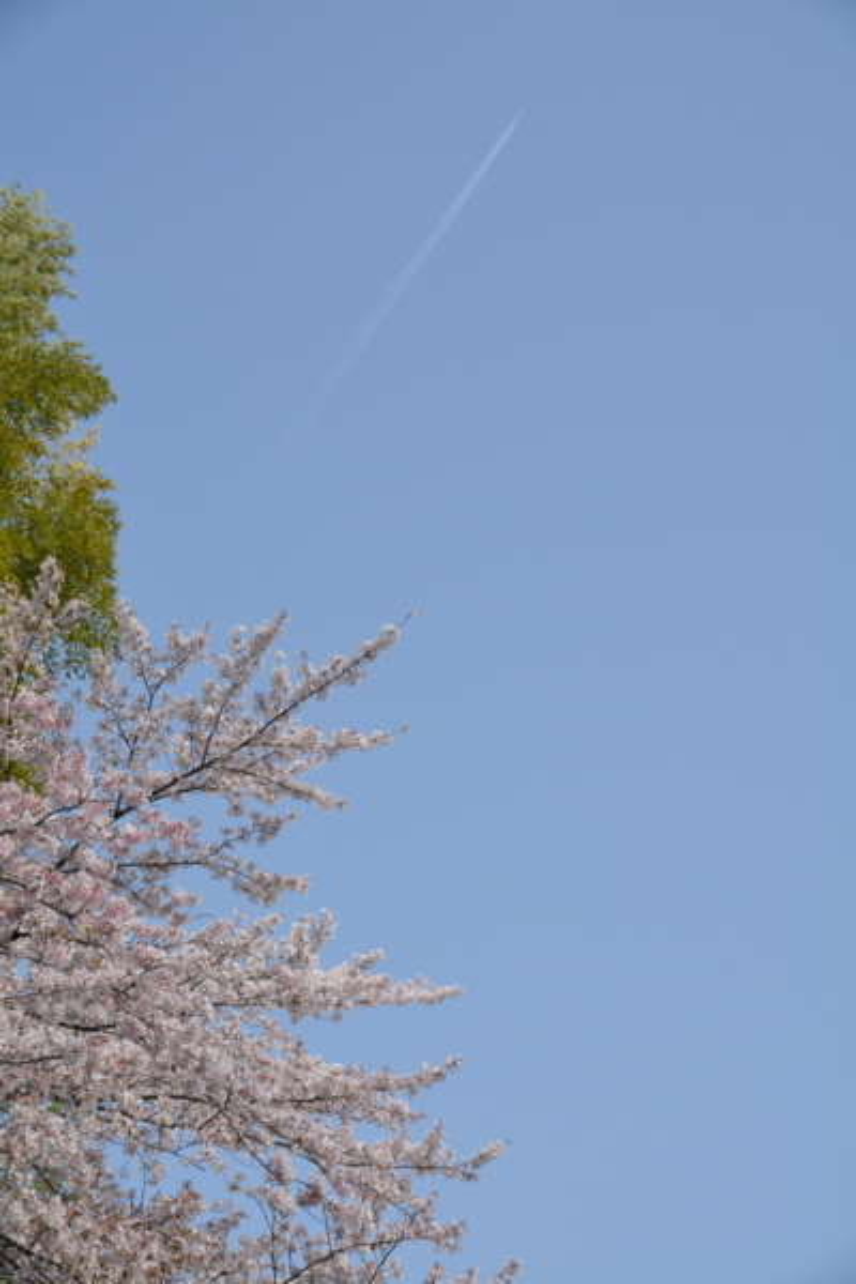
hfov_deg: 20.6
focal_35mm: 66
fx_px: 2354
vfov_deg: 30.5
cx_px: 428
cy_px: 642
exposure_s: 1/250
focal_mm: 44
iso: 100
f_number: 8
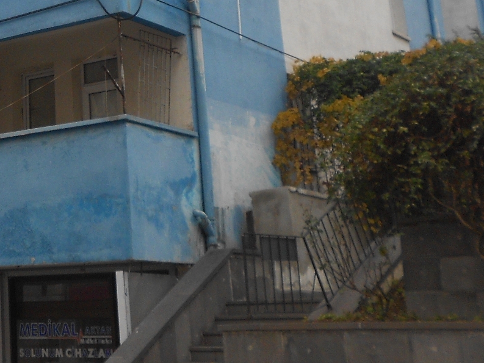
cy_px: 1
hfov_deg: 22.9
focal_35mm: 79
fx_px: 1105
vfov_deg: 18.2
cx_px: -82
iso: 80
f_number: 3.4
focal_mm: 5.3
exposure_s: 1/320
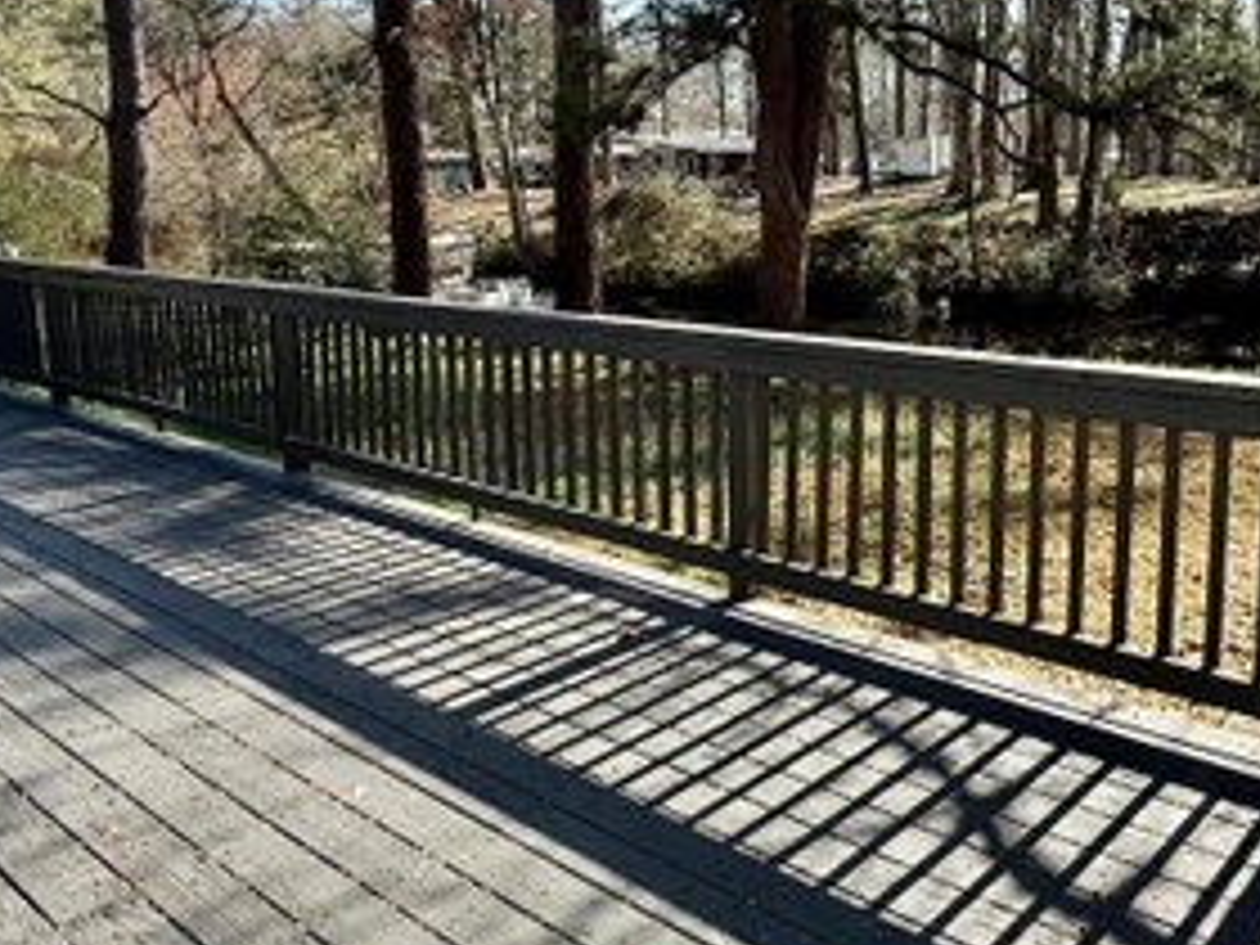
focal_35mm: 32
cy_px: 364
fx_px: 1165
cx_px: 839
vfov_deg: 43.9
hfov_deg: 55.6
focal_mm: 2.22
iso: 64
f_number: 2.2
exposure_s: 1/559
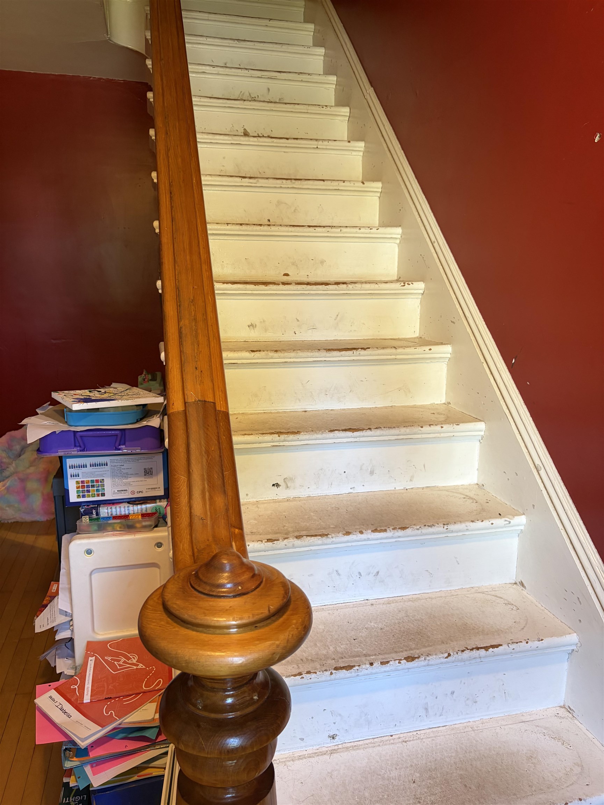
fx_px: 605
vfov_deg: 67.3
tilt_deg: -10.2
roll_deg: -1.2
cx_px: 302
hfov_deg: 53.1
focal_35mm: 26
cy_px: 402
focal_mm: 5.96
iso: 200
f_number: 1.6
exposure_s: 1/60
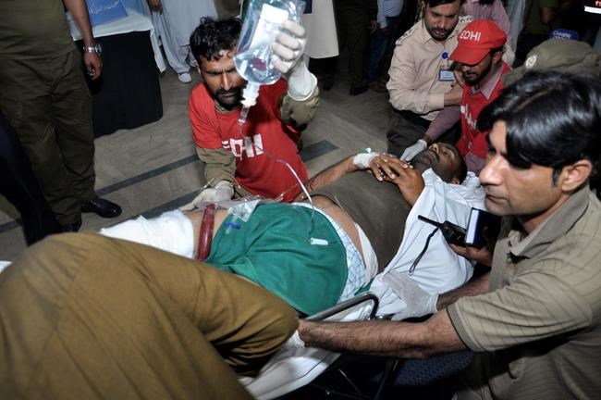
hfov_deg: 67.4
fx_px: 450
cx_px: 300
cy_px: 200
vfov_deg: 47.8
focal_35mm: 27
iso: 400
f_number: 3.5
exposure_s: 1/80
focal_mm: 18
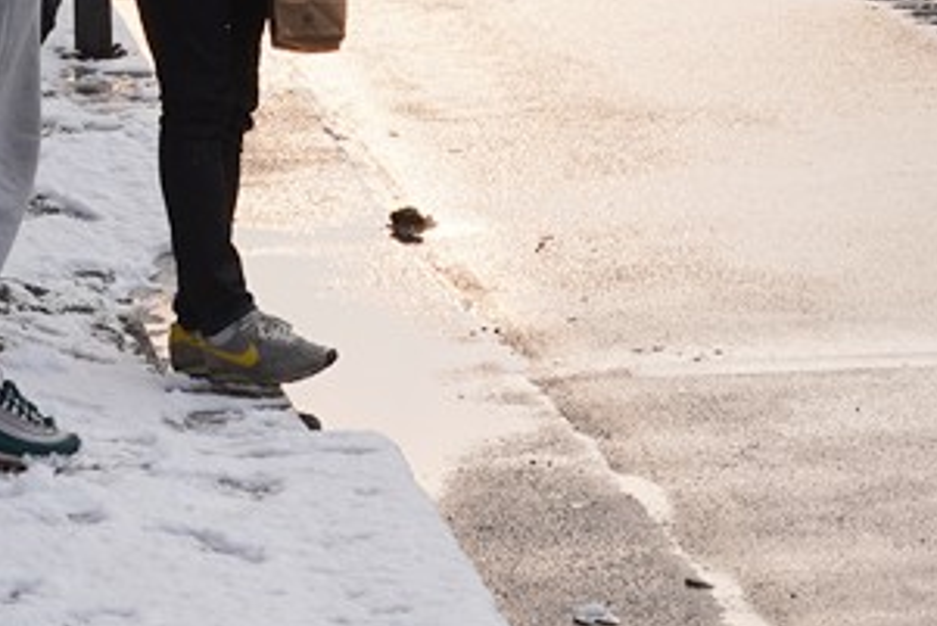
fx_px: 6406
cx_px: 115
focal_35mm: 246
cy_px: -972
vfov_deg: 5.4
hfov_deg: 8.3
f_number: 13
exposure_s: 1/100
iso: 160
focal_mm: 37
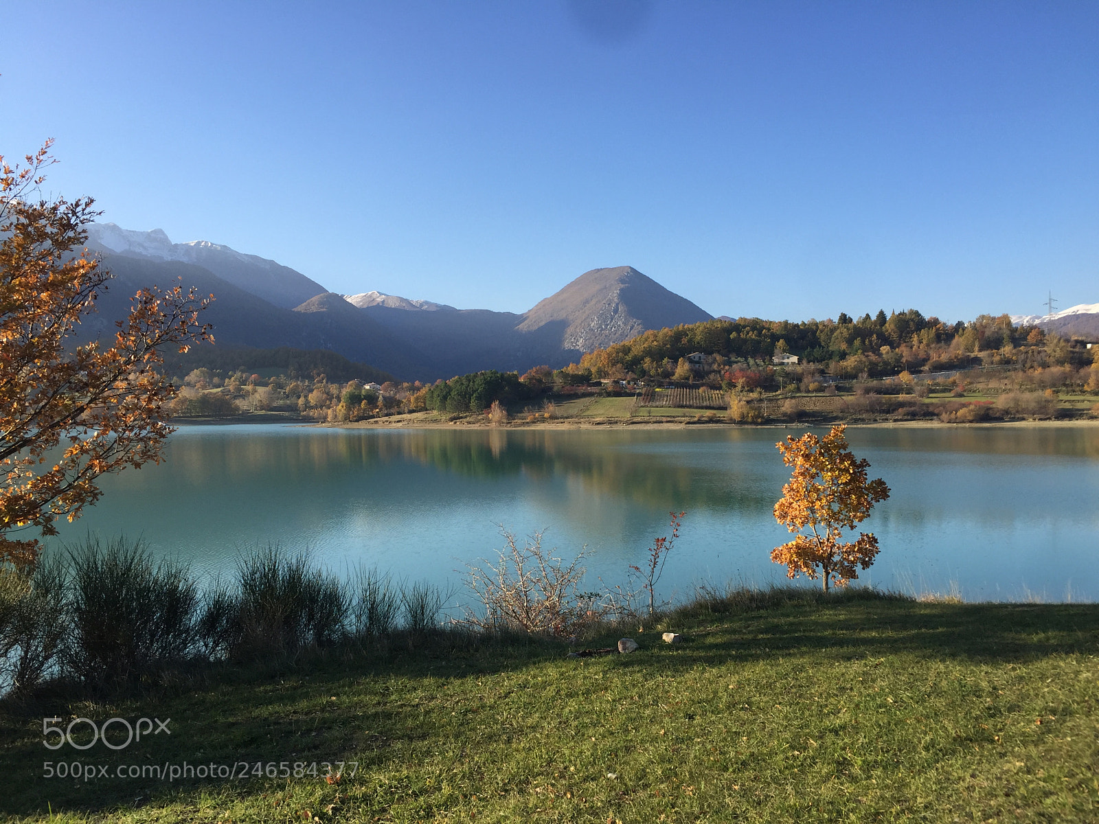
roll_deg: -0.1
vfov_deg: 48.2
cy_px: 412
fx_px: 921
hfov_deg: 61.7
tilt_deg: +0.7
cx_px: 550
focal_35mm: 29
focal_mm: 4.15
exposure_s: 1/860
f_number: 2.2
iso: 32
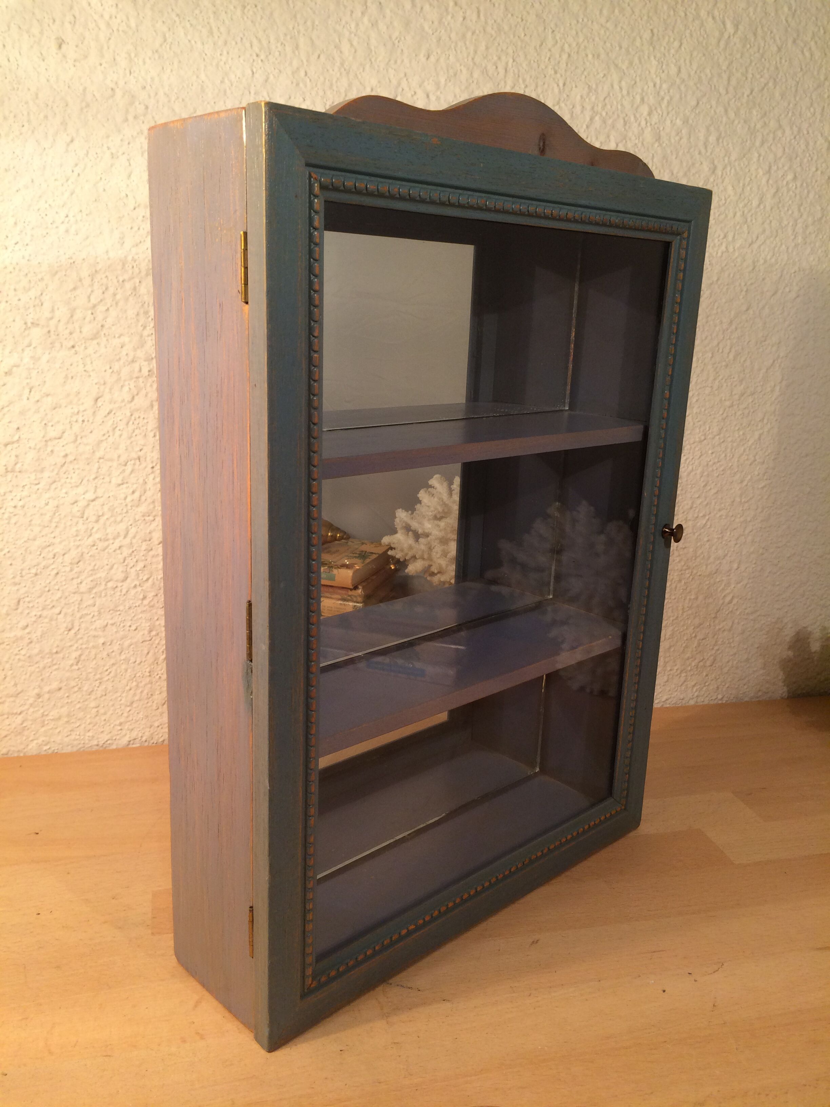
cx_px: 415
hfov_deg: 48.2
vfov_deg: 61.7
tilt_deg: -15.4
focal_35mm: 29
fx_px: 927
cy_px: 554
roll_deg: -1.1
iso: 80
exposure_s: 1/33
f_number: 2.2
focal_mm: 4.15
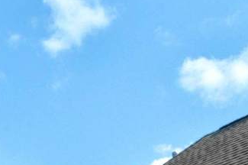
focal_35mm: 71
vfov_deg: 17.1
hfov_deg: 26.1
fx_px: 489
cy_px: 255
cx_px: -30
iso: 2500
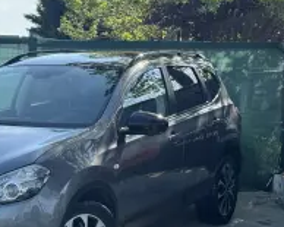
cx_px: 42
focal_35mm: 87
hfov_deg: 21.6
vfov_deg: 17.6
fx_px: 731
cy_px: 164
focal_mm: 6.76
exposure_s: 1/1724
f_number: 1.78
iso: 64
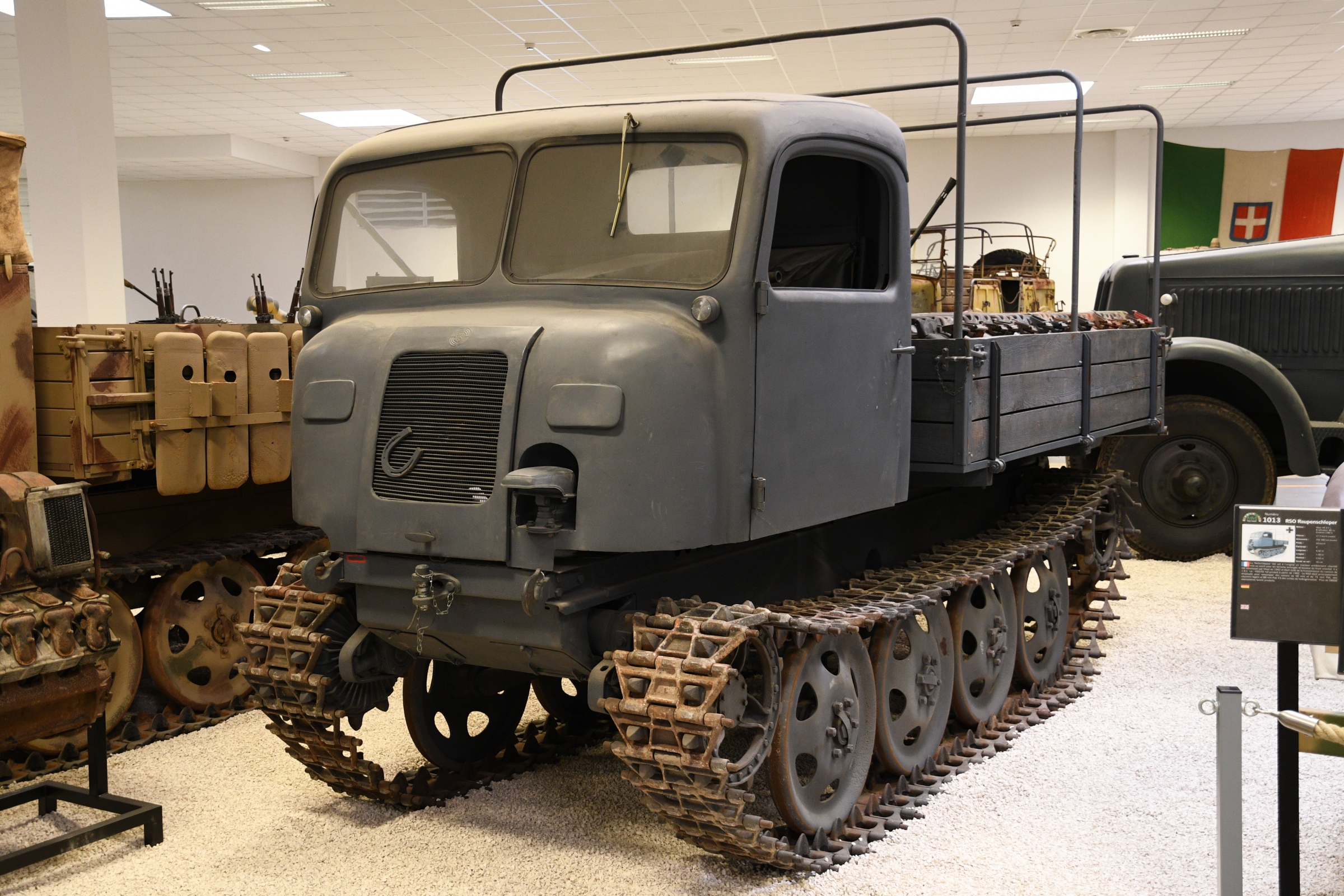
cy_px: 448
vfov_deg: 33.4
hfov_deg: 48.5
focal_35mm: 40
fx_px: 1493
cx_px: 672
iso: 1000
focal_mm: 27
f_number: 4
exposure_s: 1/60
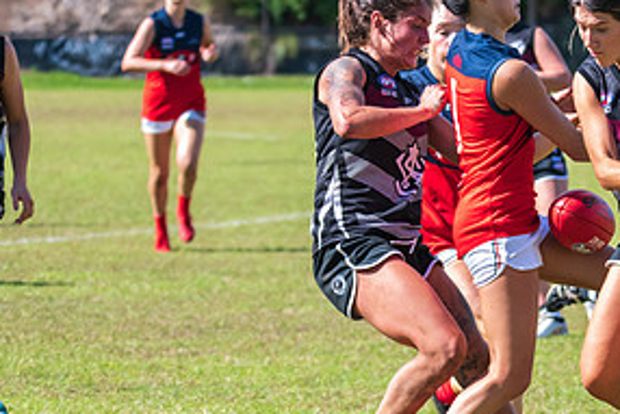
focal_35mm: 396
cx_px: 729
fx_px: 6823
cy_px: 321
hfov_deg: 5.2
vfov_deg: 3.5
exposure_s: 1/2000
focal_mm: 150
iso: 800
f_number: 6.3
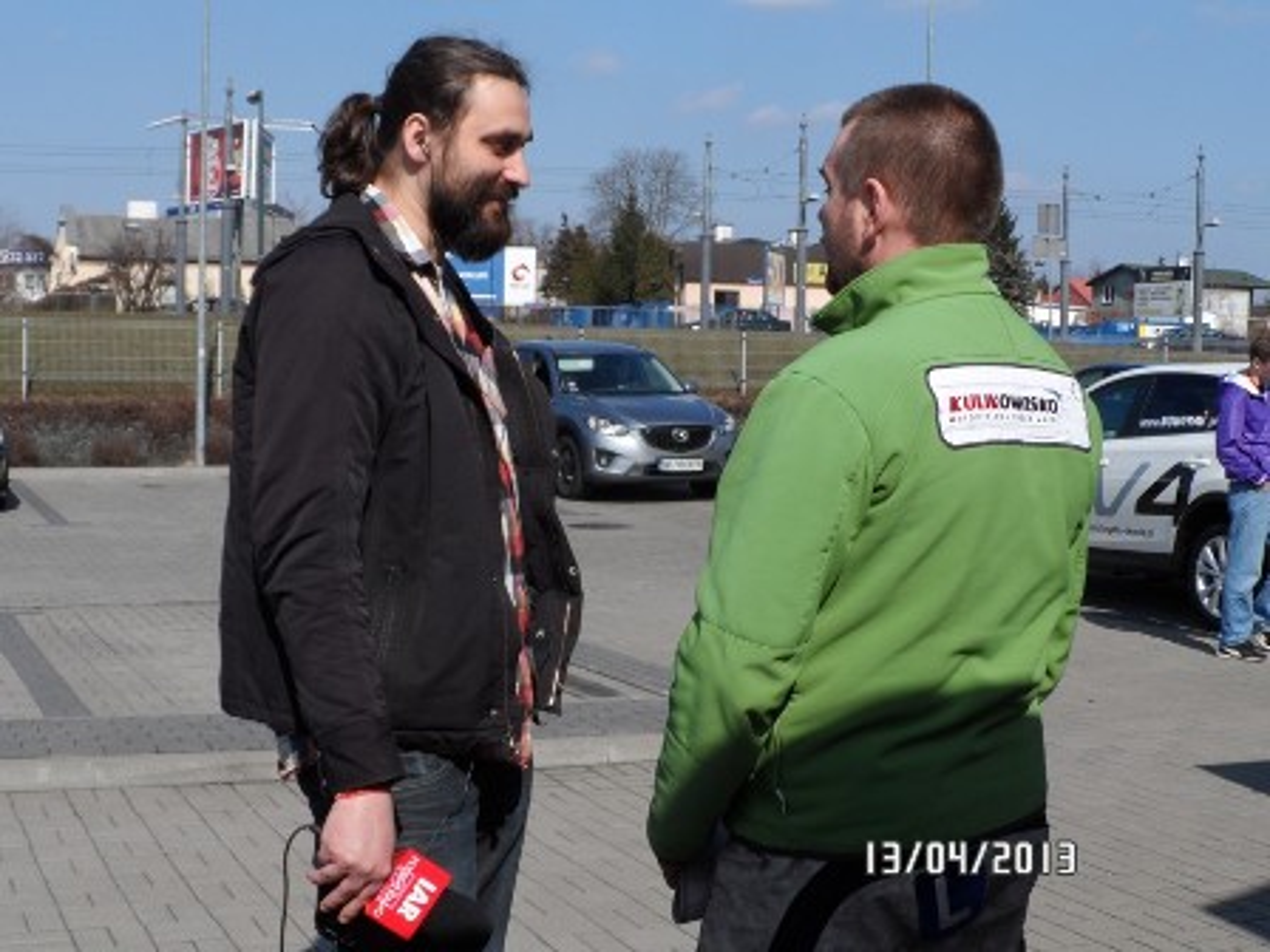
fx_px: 1944
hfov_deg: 36.2
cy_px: 476
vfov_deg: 27.5
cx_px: 635
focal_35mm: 53
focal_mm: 8.7
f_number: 5.6
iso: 80
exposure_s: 1/500
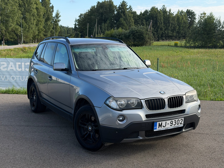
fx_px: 311
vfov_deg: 30.3
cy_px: 84
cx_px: 112
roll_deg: +0.3
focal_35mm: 48
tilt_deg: -8.5
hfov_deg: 39.7
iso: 64
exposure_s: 1/2033
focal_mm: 6.76
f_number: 1.78
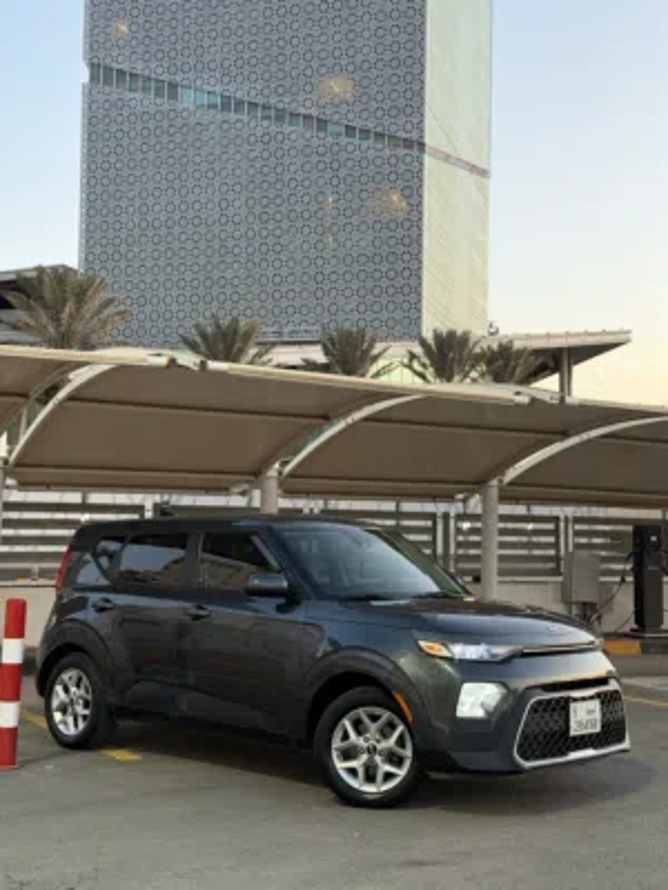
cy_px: 445
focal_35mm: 48
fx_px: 1235
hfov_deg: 30.3
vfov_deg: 39.7
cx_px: 334
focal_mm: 6.76
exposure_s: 1/85
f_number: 1.78
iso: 160
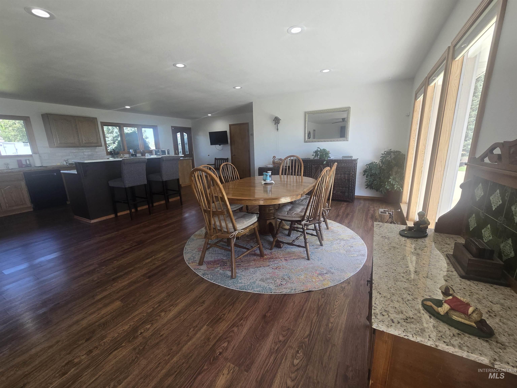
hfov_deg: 106.2
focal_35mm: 13
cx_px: 258
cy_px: 194
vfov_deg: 89.9
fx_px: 194
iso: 80
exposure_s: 1/120
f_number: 2.2
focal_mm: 2.2
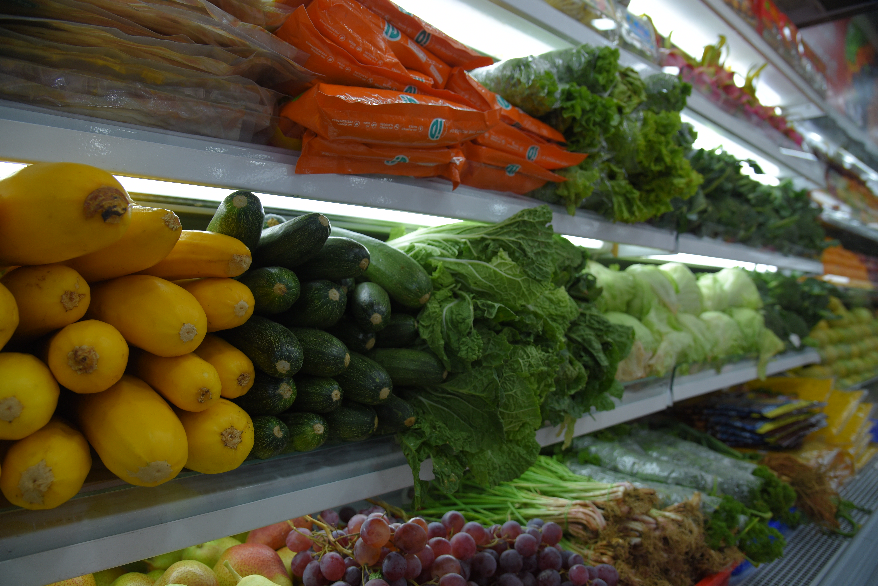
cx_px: 439
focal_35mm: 24
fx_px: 586
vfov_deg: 53.2
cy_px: 293
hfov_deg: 73.7
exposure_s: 1/125
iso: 400
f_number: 5.6
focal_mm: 24
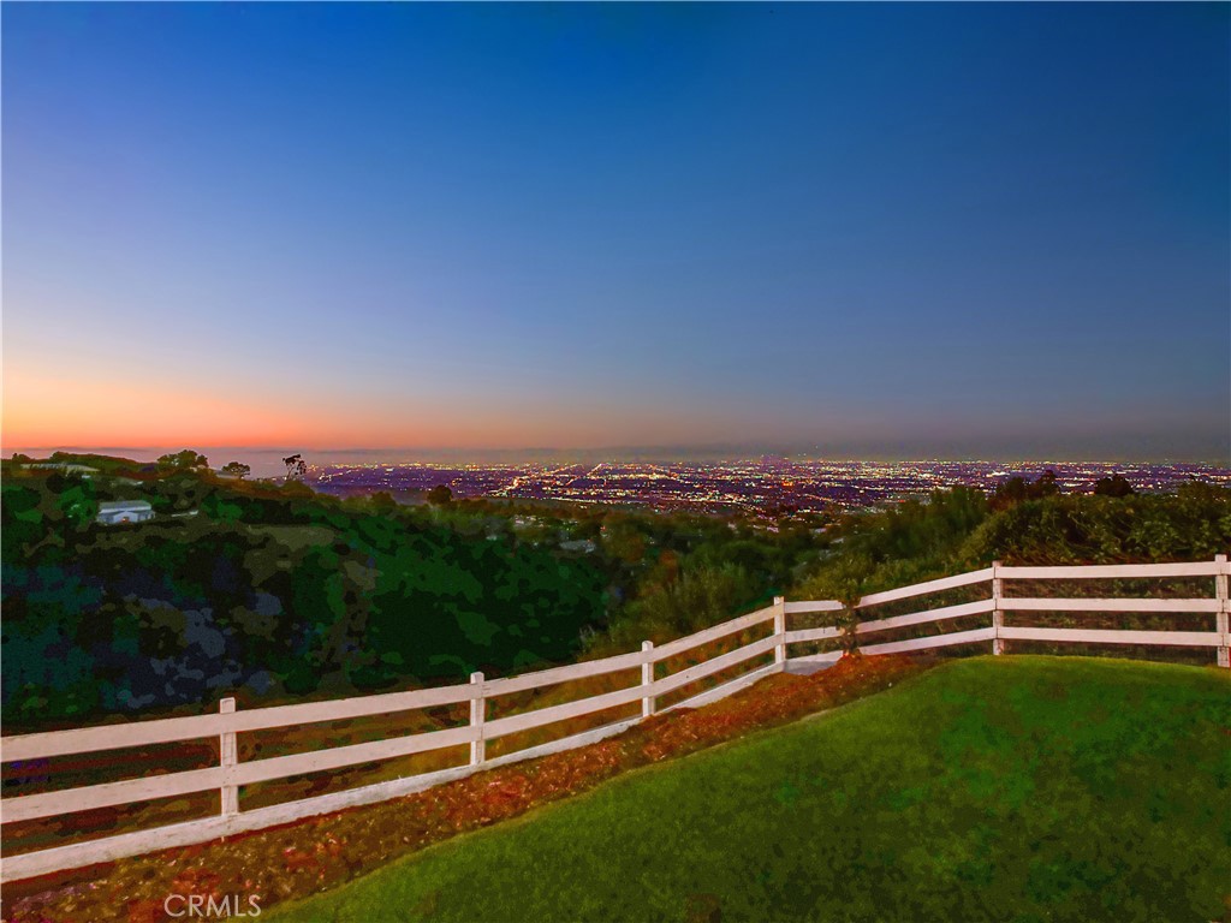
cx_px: 616
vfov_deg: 71.6
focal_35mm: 18
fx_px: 640
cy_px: 462
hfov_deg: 87.8
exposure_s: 1/10
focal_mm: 9
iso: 2500
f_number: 8
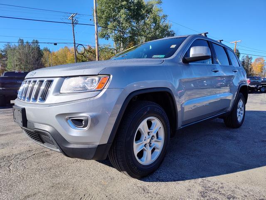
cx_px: 133
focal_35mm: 23
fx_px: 177
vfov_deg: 58.9
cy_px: 100
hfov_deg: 73.9
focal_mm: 5.56
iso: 100
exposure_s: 1/2056
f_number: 1.88
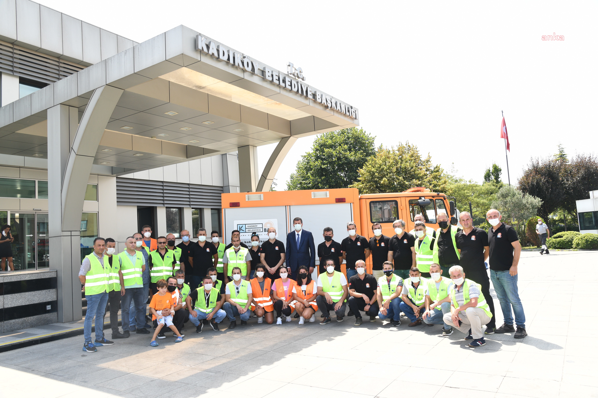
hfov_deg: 67.4
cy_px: 199
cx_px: 299
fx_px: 448
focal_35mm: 27
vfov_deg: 47.9
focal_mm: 27
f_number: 9
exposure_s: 1/200
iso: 400
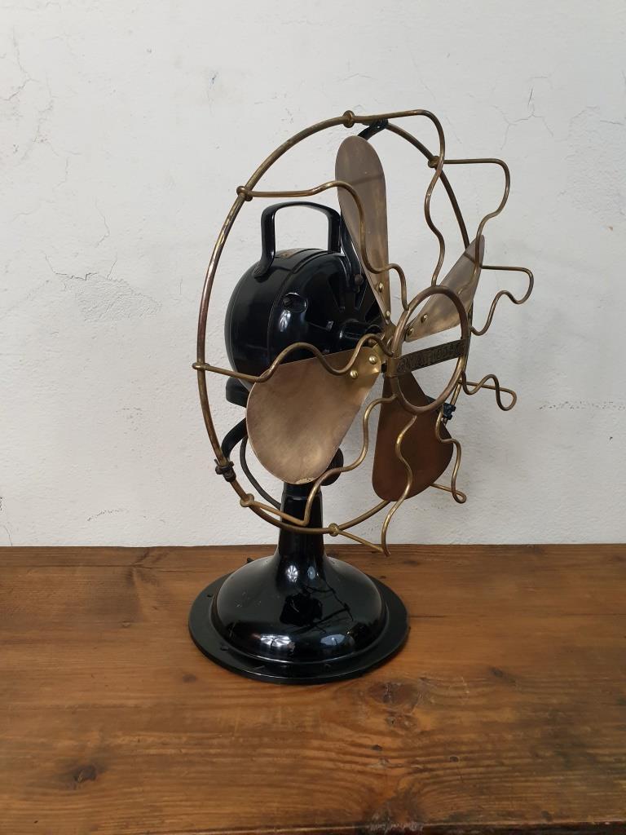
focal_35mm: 26
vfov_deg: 67.3
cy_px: 418
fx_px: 627
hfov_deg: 53.1
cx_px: 313
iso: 400
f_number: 2.4
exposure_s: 1/50
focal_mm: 4.3
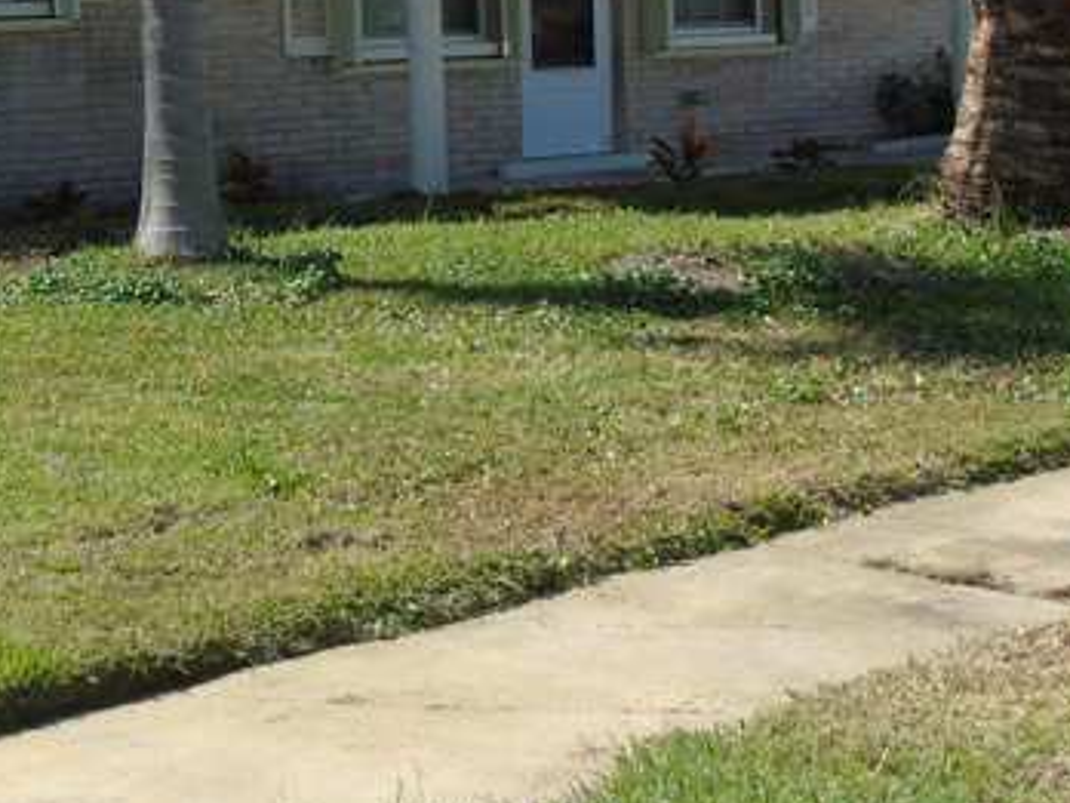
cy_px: 145
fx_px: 2844
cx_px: 228
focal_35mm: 92
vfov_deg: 15.9
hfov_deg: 21.1
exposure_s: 1/500
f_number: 3.9
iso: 80
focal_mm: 7.1
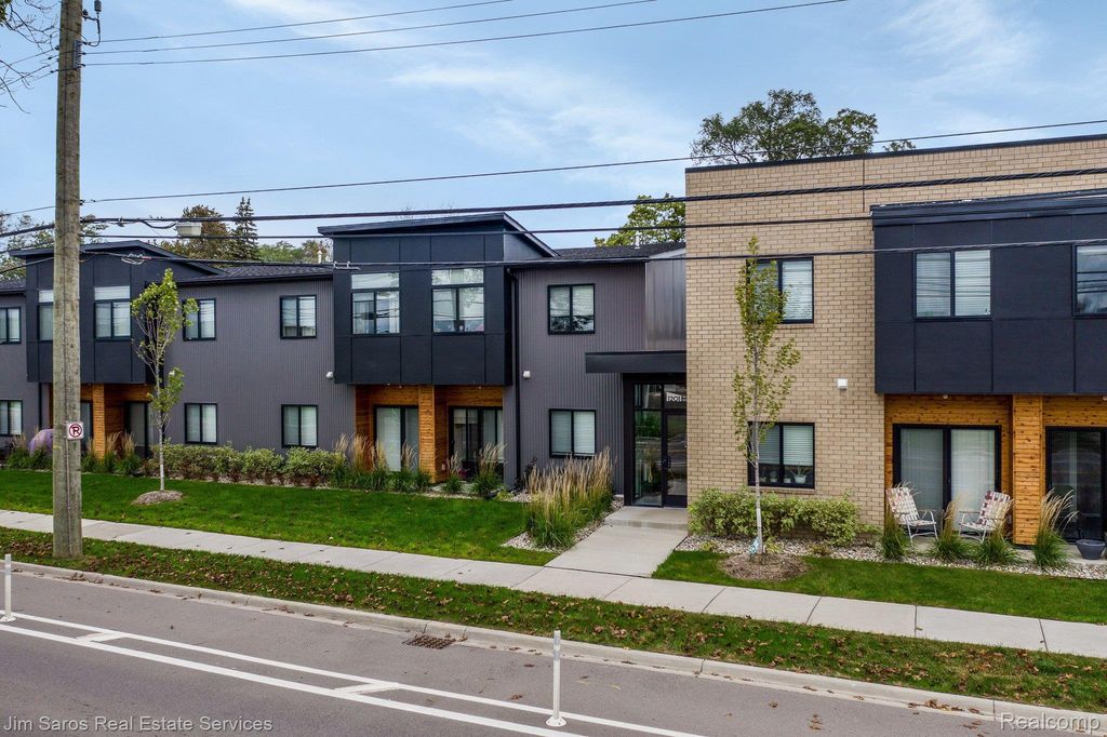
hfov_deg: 65.5
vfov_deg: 46.4
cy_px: 368
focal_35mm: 28
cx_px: 554
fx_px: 861
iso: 100
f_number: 4
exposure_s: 1/80
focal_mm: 10.26
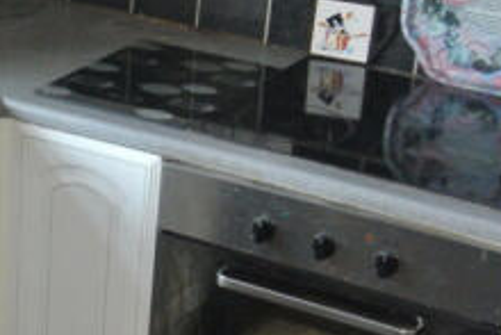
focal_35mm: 104
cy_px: 311
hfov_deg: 19.1
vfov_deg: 13.1
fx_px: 1448
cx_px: 13
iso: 1250
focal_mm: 13
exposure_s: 1/60
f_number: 3.8
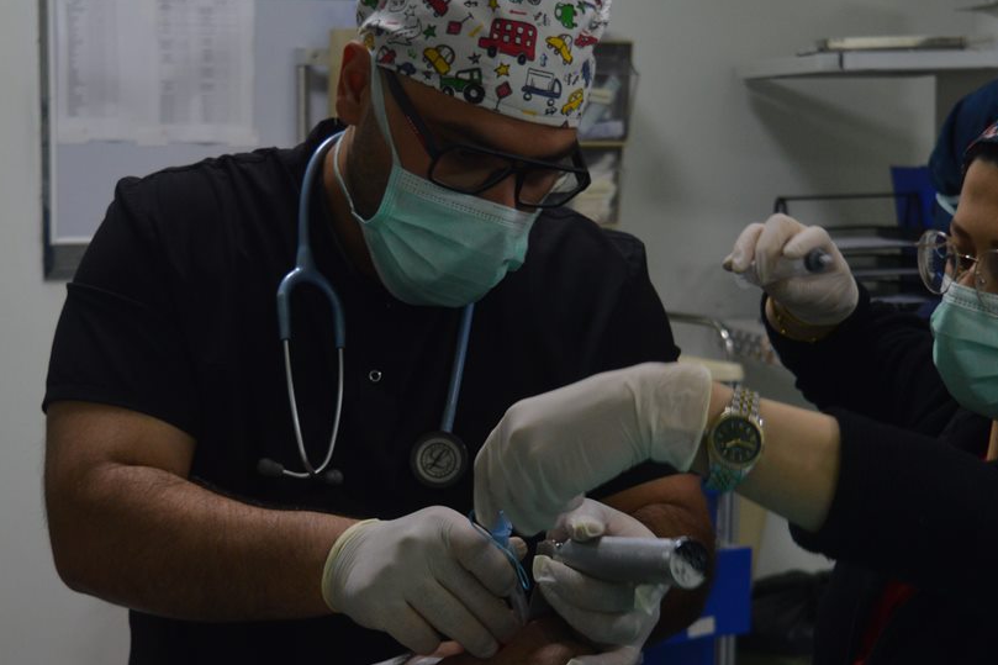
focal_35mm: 76
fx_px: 2106
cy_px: 439
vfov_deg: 17.9
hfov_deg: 26.7
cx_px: 517
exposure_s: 1/80
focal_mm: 30
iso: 400
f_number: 4.2
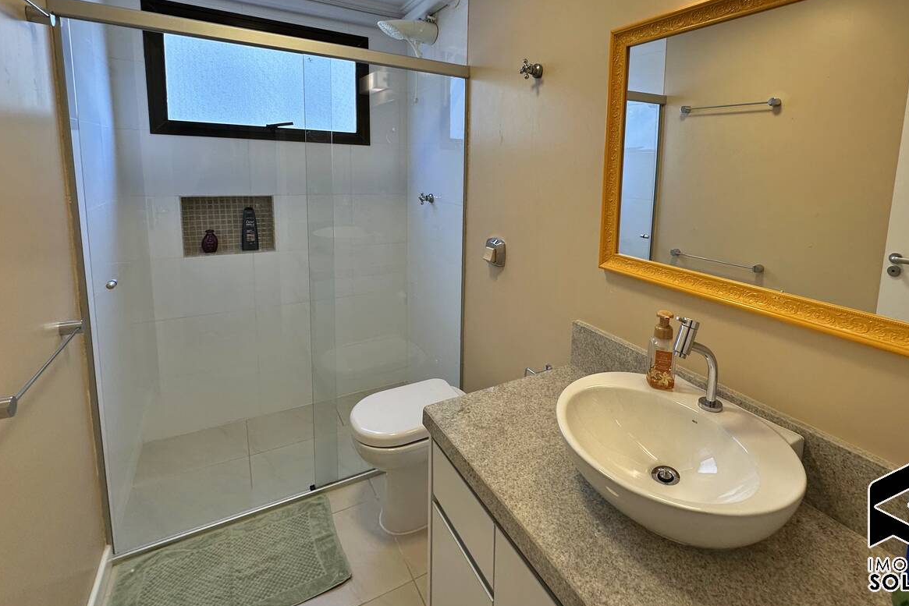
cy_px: 227
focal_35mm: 18
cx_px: 517
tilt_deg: -7.3
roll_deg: -2.2
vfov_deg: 66.4
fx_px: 455
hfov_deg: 89.4
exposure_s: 1/120
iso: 100
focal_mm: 2.22
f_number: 2.2
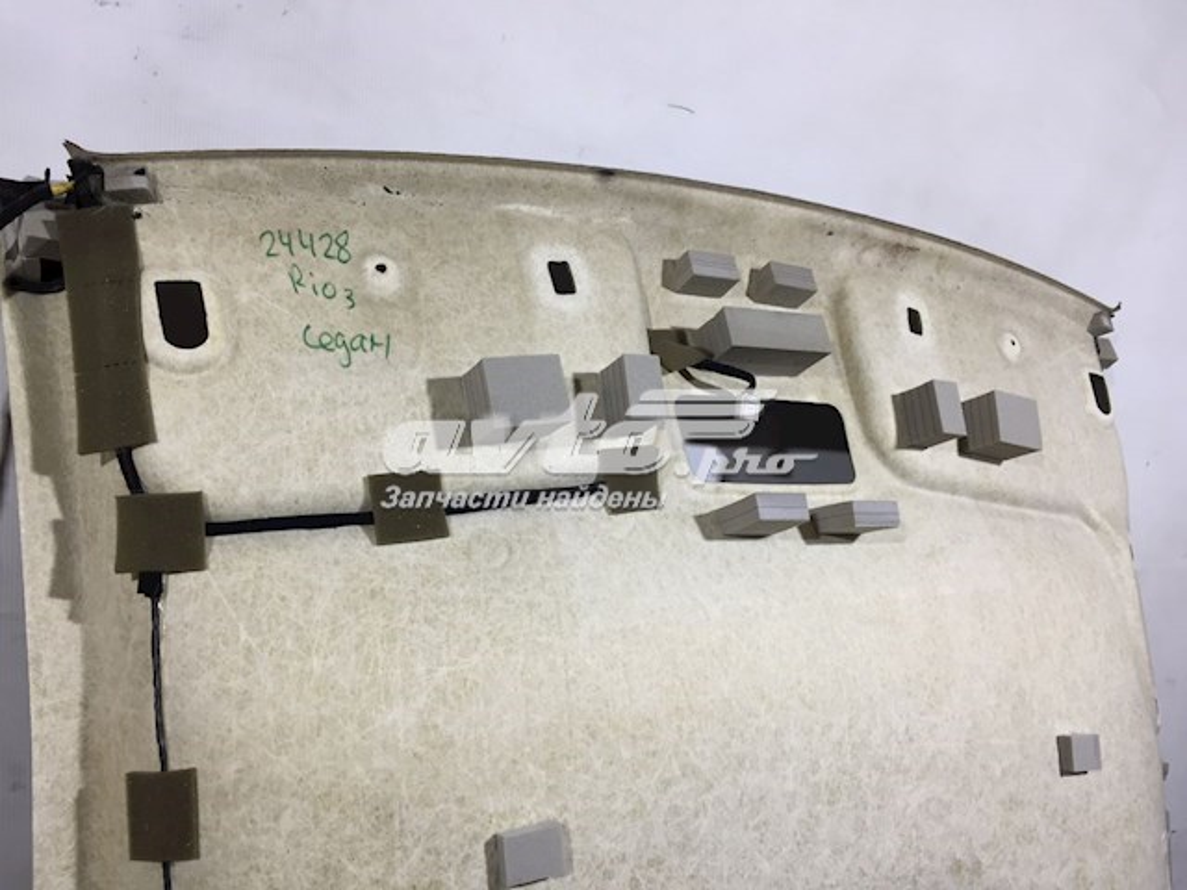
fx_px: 994
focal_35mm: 29
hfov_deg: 61.7
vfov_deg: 48.2
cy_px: 445
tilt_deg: -5.6
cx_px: 594
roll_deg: -7.3
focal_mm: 4.15
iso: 32
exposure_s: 1/33
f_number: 2.2
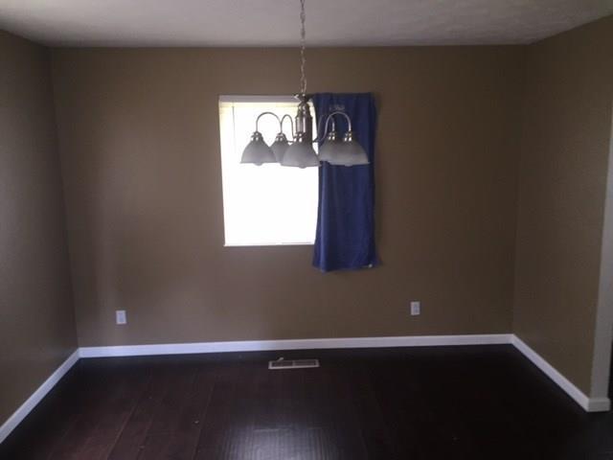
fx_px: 514
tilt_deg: -10.5
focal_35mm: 29
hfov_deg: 61.7
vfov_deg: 48.2
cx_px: 306
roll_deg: -1.0
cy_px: 230
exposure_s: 1/20
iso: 200
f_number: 2.2
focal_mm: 4.15
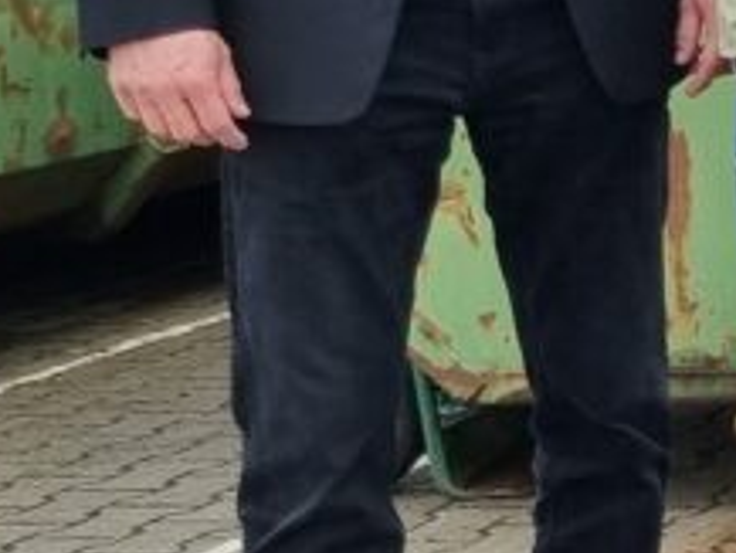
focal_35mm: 144
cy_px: -58
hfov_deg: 11.1
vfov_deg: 10.2
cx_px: 1879
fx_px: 3063
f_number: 1.8
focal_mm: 5.4
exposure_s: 1/816
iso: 50
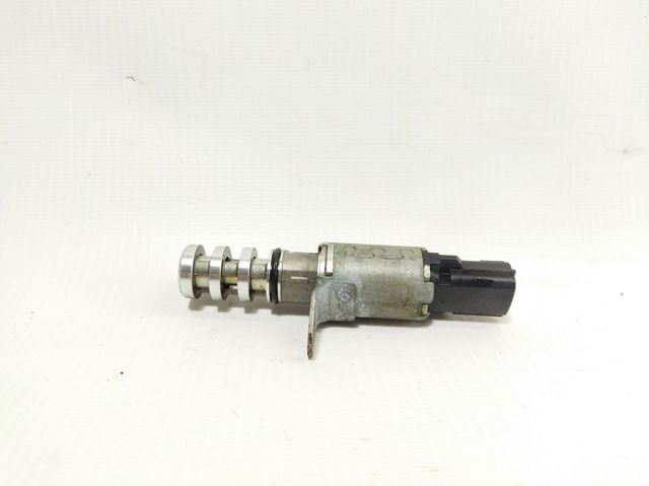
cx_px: 324
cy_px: 243
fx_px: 506
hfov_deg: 65.4
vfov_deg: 51.3
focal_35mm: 27
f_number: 1.79
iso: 178
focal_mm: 4.71
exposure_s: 1/100
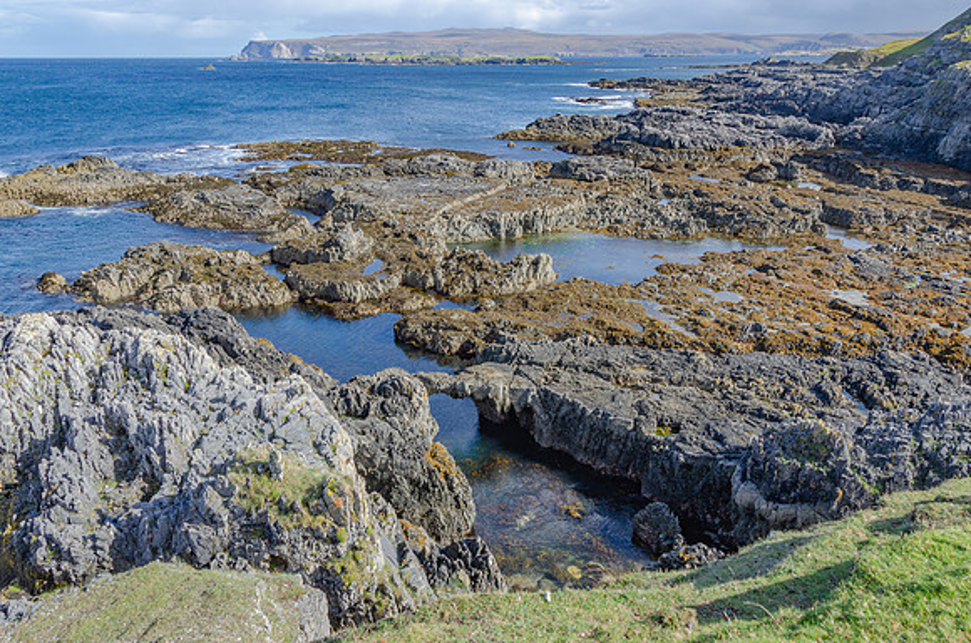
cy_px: 322
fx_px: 727
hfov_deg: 67.5
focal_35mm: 27
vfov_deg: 47.7
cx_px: 486
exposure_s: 1/160
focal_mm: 18
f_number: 7.1
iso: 100
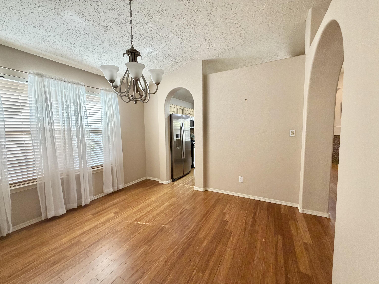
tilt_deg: -4.6
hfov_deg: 102.1
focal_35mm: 14
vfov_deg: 85.7
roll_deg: +1.2
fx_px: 153
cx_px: 190
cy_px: 142
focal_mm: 2.22
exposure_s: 1/60
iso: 160
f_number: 2.2
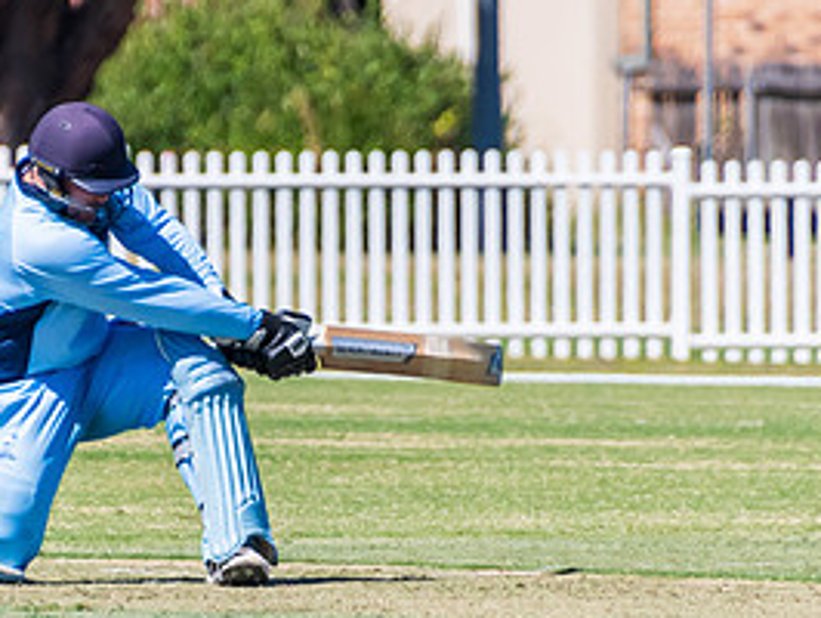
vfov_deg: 0.9
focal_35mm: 1672
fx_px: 39691
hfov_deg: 1.2
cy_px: 383
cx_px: 255
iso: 400
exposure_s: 1/2500
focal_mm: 400
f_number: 6.3
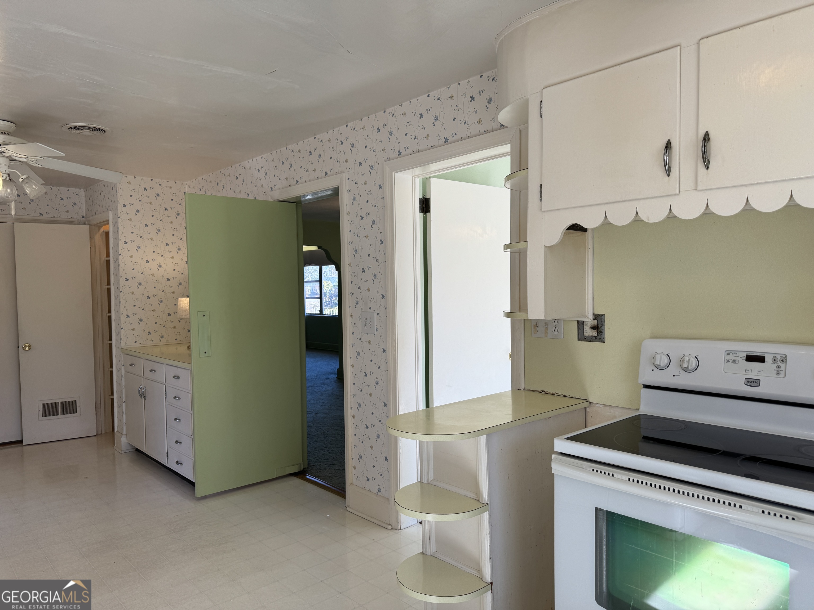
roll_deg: +0.9
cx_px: 407
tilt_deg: -2.8
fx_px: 564
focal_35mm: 24
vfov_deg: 56.8
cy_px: 305
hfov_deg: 71.6
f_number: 1.78
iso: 80
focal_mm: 6.76
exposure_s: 1/376
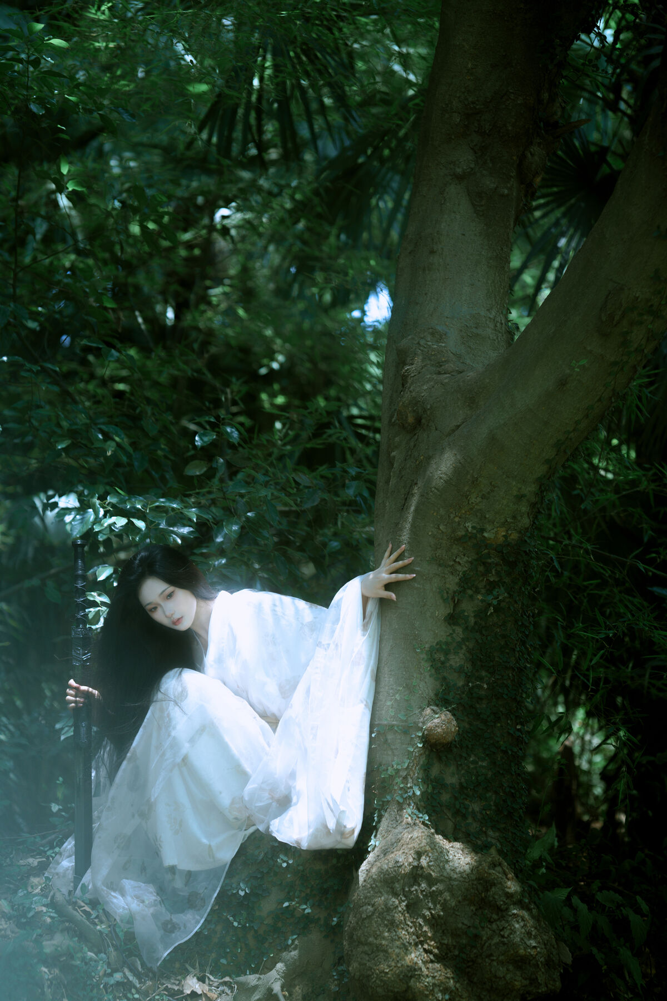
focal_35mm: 85
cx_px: 334
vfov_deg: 23.9
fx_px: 2362
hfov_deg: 16.1
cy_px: 500
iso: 250
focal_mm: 85
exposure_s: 1/800
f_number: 1.8
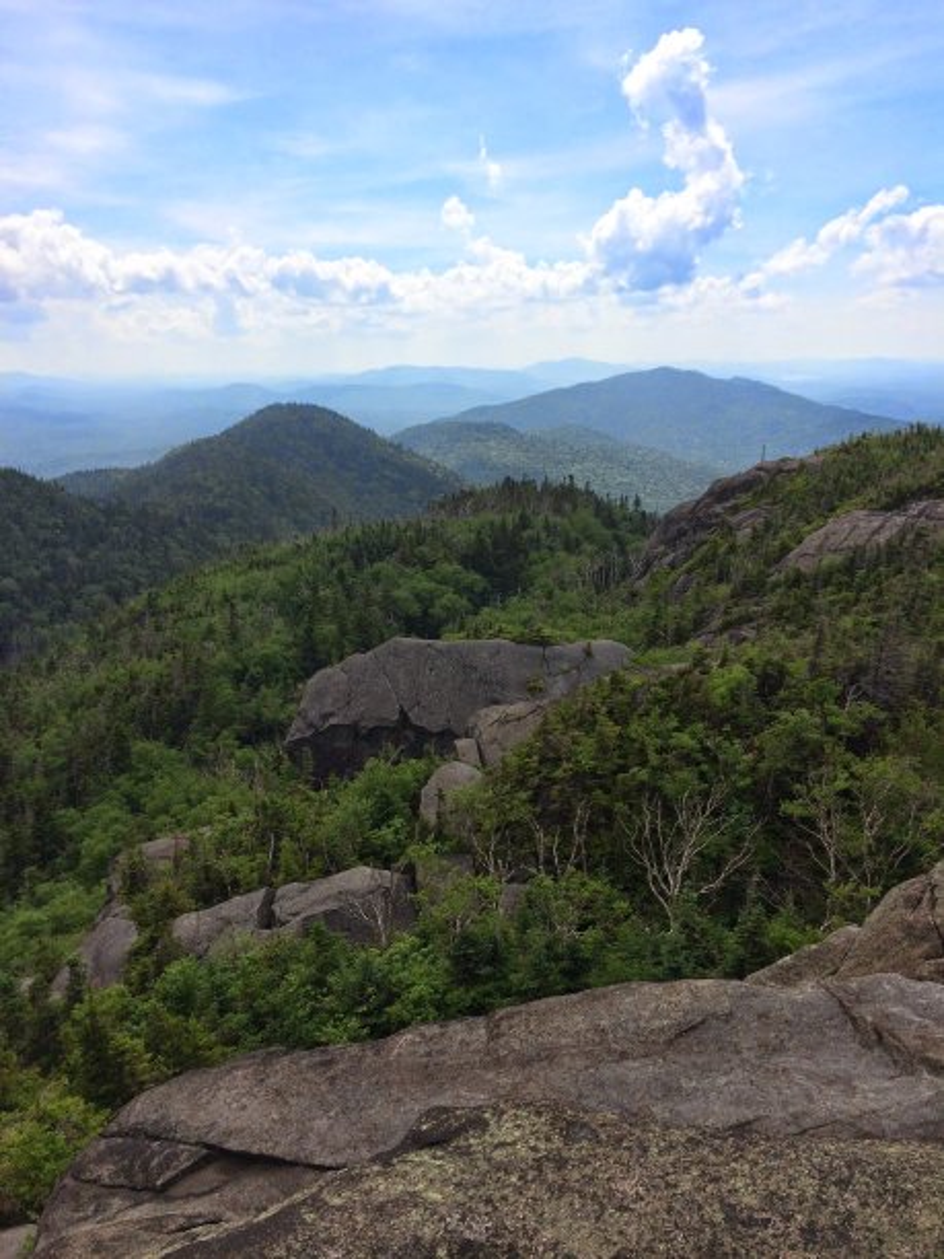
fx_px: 1091
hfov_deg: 46.8
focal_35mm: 30
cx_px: 472
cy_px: 630
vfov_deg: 60.0
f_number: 2.2
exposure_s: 1/2740
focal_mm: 4.12
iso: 40
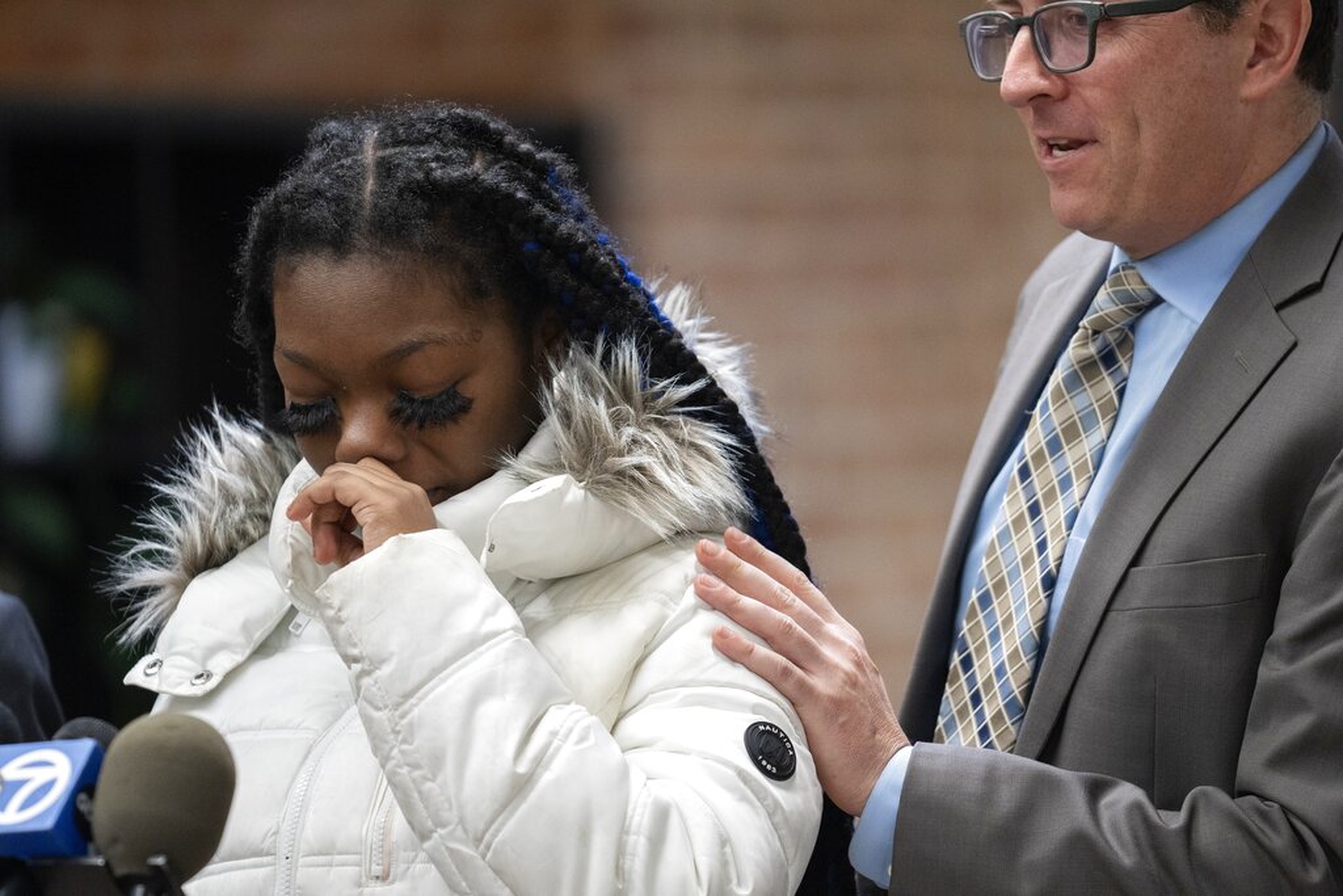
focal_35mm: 300
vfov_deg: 4.6
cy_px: 448
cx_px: 672
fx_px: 11192
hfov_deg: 6.9
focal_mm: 200
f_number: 2.8
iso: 1600
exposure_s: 1/500
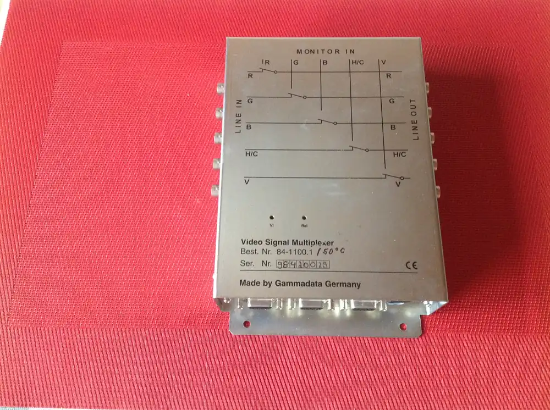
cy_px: 205
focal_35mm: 35
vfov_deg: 40.6
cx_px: 275
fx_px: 555
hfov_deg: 52.7
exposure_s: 1/15
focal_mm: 4.28
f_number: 2.4
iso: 320
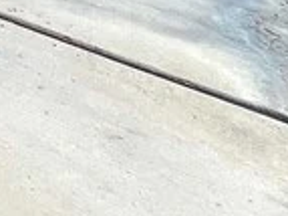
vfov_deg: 10.2
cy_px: -476
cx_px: -636
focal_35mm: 93
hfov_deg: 10.6
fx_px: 773
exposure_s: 1/1100
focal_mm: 1.57
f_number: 1.8
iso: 32
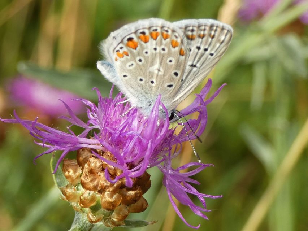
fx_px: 952
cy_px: 116
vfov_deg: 13.8
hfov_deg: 18.4
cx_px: 154
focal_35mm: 107
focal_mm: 19.2
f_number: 4.9
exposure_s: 1/80
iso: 100
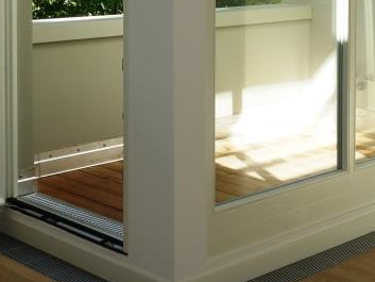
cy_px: -24
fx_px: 845
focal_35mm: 78
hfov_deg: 25.0
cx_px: 229
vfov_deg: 18.2
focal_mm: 10.4
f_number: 5.6
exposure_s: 1/100
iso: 125
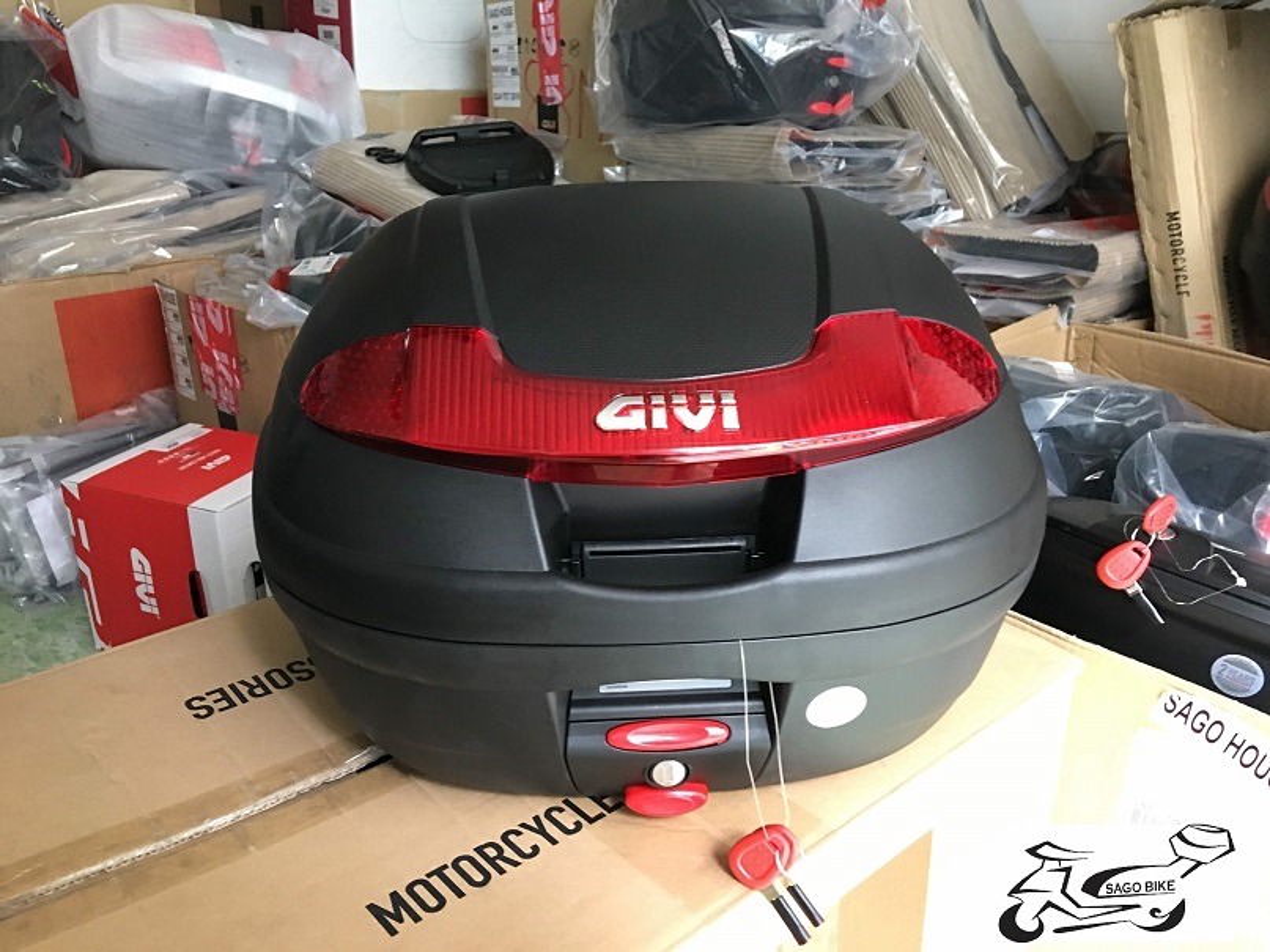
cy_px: 476
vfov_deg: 48.2
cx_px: 635
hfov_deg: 61.7
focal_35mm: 29
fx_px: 1064
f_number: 2.2
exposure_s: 1/8
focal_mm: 4.15
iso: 100
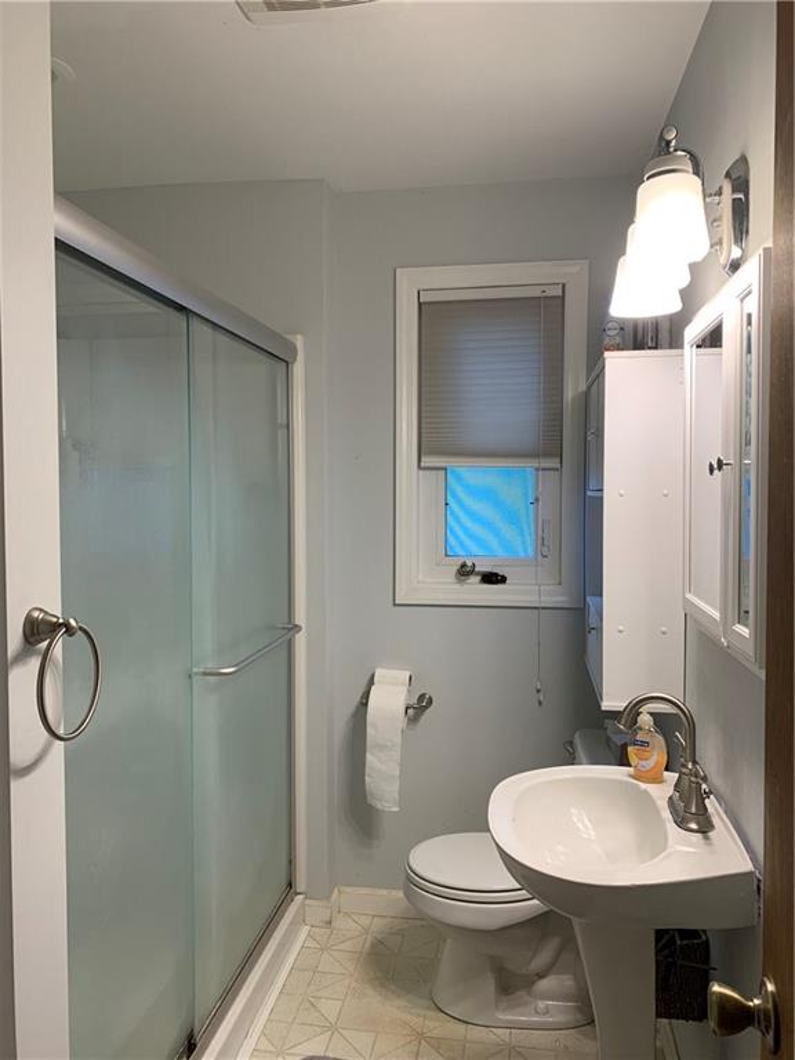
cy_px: 530
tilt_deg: -1.4
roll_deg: +0.1
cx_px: 398
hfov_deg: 53.1
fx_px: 796
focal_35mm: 26
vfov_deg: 67.3
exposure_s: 1/121
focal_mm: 4.25
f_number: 1.8
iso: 100
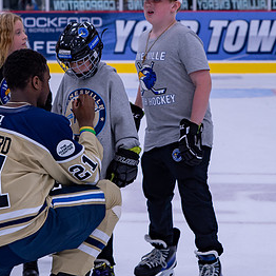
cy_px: 144
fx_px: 1452
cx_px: 71
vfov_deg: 10.9
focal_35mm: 161
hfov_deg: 10.8
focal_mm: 55
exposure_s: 1/250
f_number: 3.5
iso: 125
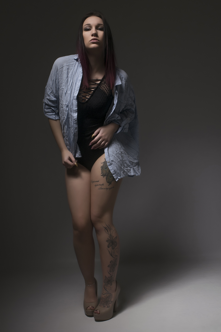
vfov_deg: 41.1
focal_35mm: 48
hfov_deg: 28.1
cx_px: 110
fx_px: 442
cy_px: 166
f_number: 18
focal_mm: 32
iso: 200
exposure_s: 1/100
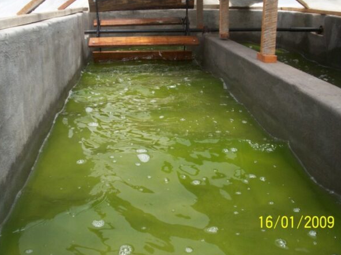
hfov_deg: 47.9
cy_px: 121
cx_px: 168
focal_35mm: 39
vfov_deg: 36.8
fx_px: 384
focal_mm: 5.9
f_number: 4.5
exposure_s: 1/399
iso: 100
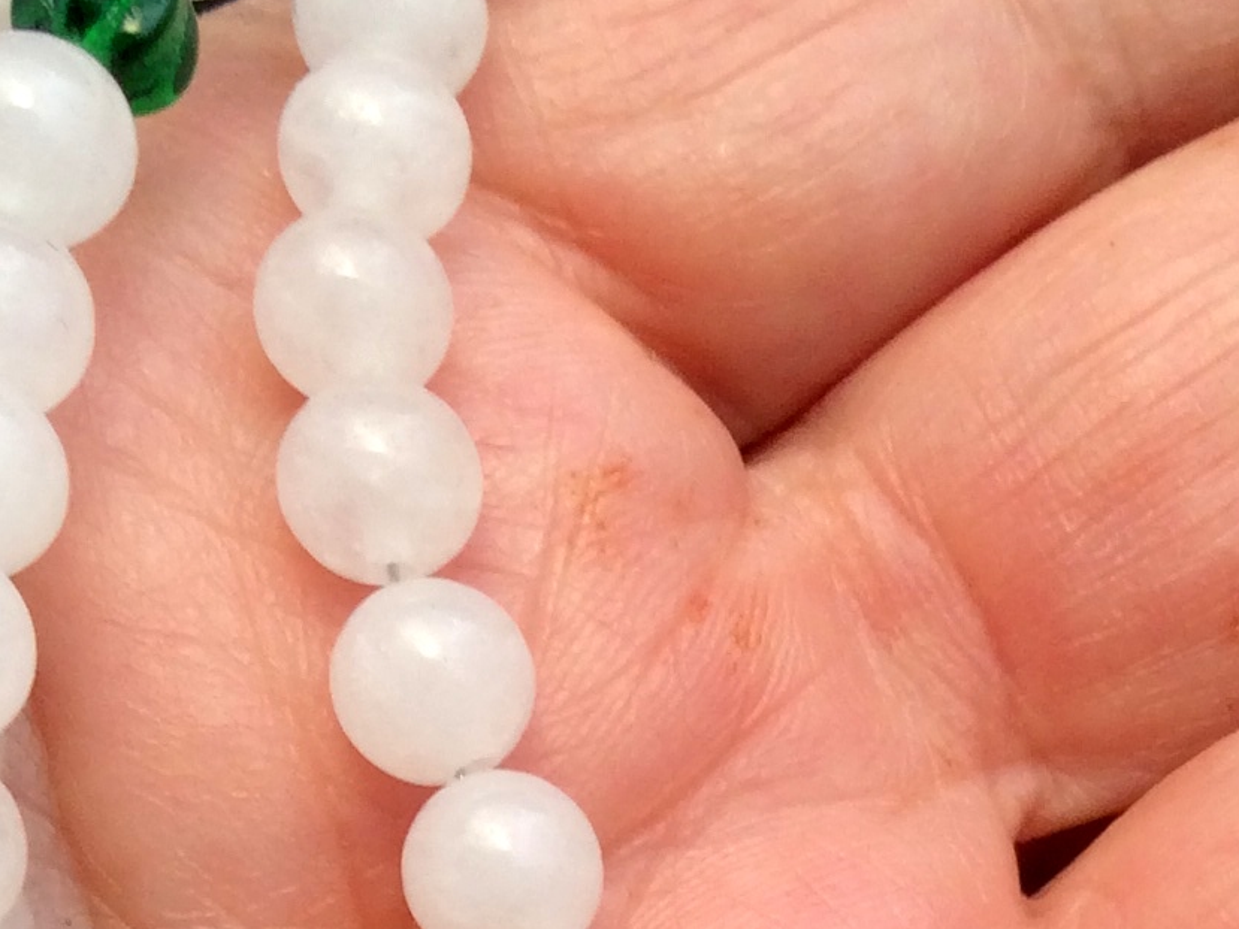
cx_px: 1063
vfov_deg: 13.6
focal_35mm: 103
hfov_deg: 18.8
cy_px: 1362
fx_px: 3687
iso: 40
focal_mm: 3.3
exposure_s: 1/40
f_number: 2.4
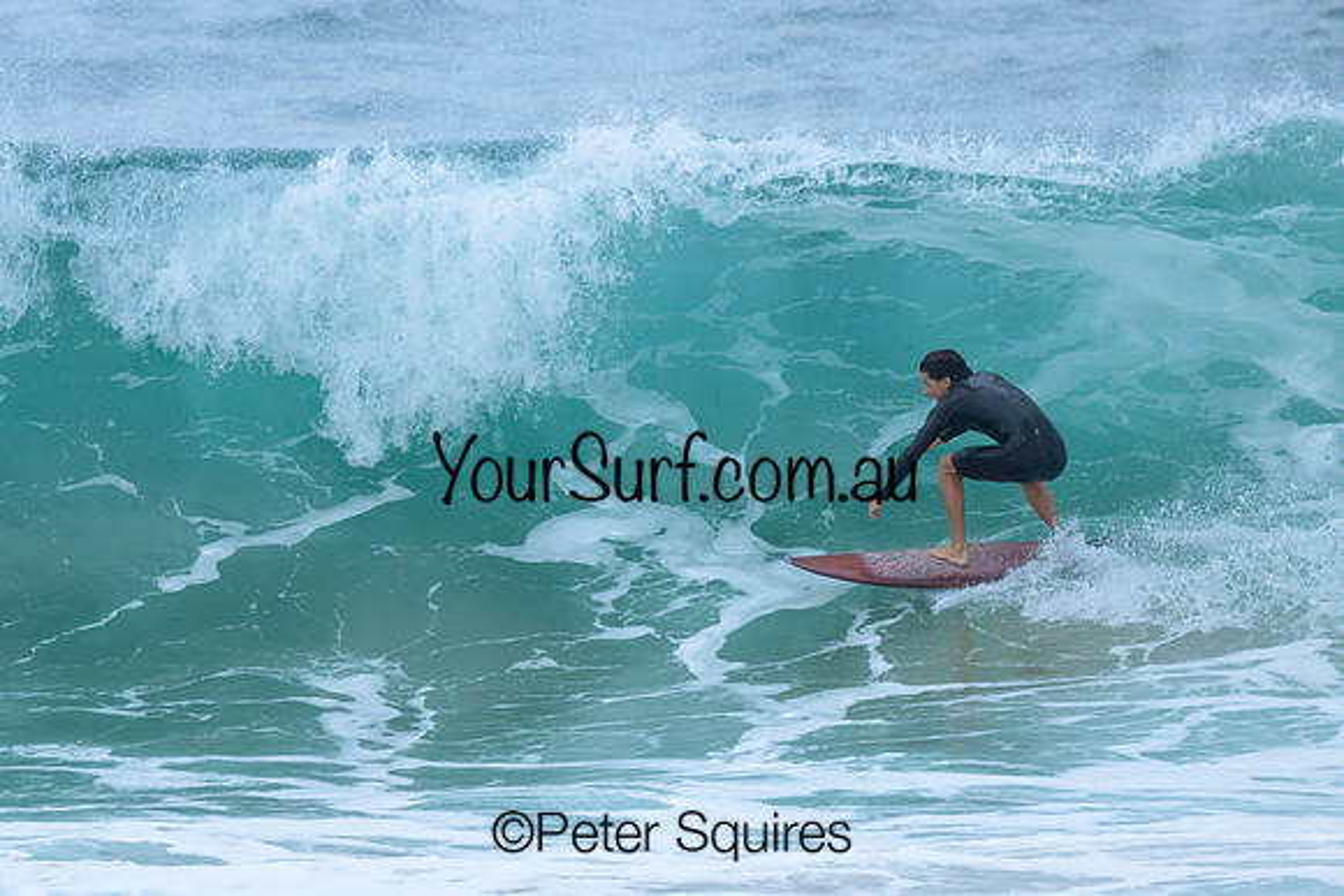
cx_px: 645
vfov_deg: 1.3
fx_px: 39024
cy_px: 380
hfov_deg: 2.0
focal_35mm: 1045
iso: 1000
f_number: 6.3
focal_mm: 800
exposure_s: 1/2500
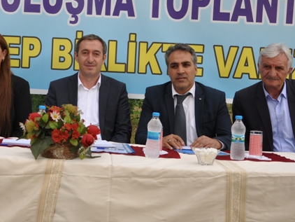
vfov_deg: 24.3
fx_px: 512
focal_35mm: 60
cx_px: 101
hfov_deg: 31.9
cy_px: 66
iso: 220
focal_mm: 22
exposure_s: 1/125
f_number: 5.6
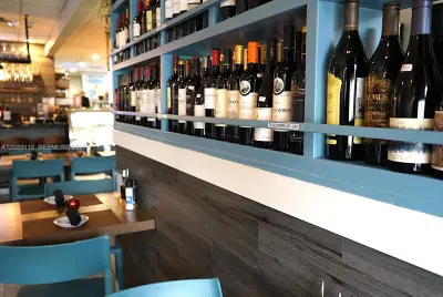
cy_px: 148
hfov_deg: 61.9
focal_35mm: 30
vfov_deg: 43.7
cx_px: 222
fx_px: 370
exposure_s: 1/50
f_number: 4.5
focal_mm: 30
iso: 2000
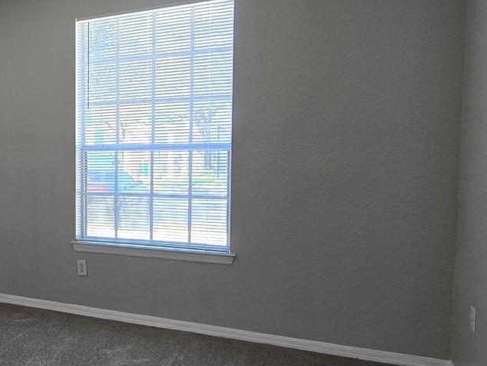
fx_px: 464
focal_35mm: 33
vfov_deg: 42.9
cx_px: 22
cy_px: 195
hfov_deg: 47.8
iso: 100
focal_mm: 2.2
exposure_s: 1/60
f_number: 2.2
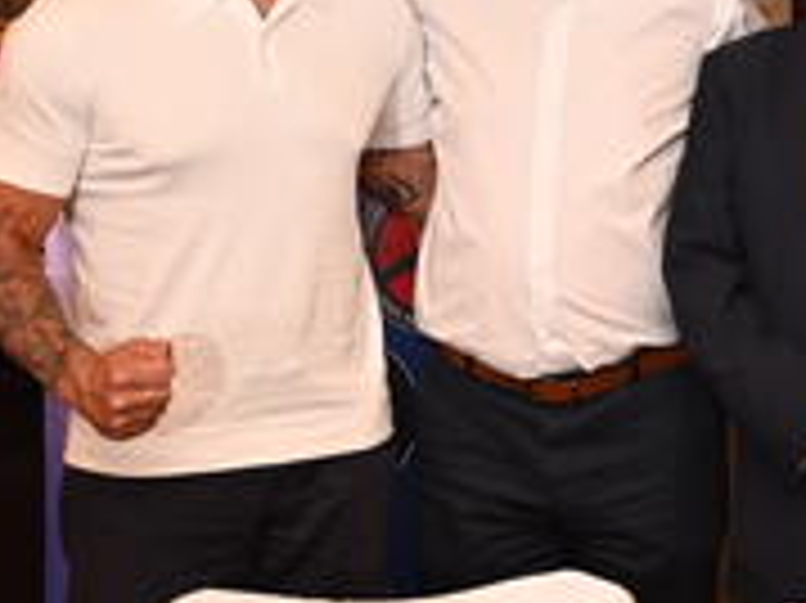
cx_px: 1000
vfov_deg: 13.2
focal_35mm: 111
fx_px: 2583
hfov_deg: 16.9
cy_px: 32
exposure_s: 1/60
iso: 1250
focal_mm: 43
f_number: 4
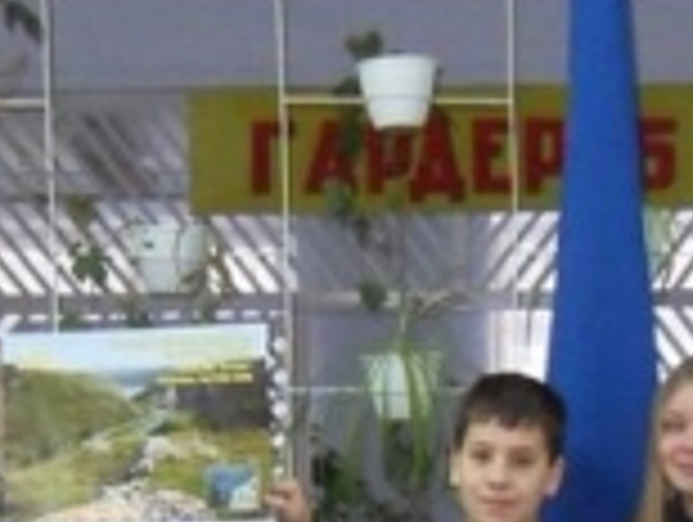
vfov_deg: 10.0
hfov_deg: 13.6
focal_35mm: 145
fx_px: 2907
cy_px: 774
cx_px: 414
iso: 400
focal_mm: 6.3
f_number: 3.5
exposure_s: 1/45
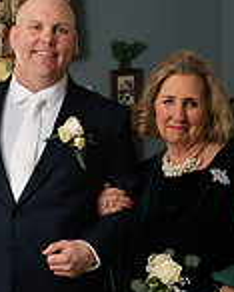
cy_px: 272
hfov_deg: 14.3
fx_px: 925
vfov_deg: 17.6
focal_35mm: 107
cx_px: 34
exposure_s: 1/200
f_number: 4
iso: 800
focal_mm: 37
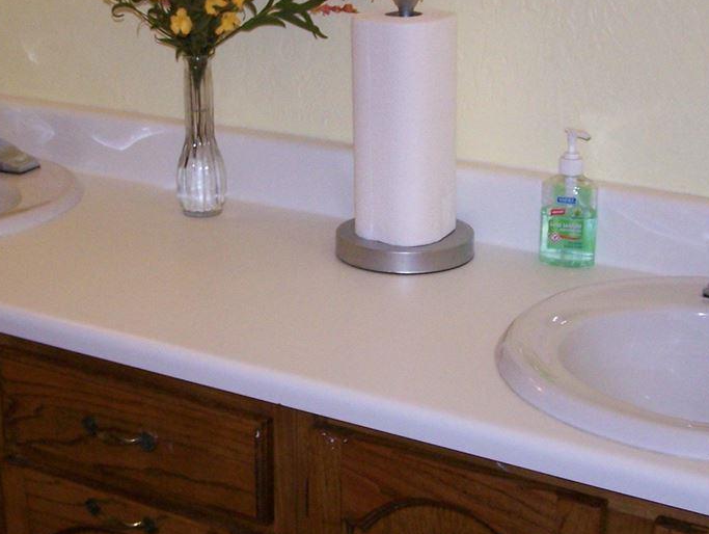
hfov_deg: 27.3
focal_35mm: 71
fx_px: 1456
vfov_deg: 20.8
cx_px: 306
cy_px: 229
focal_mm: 6.3
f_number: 2.8
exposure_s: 1/60
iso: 160
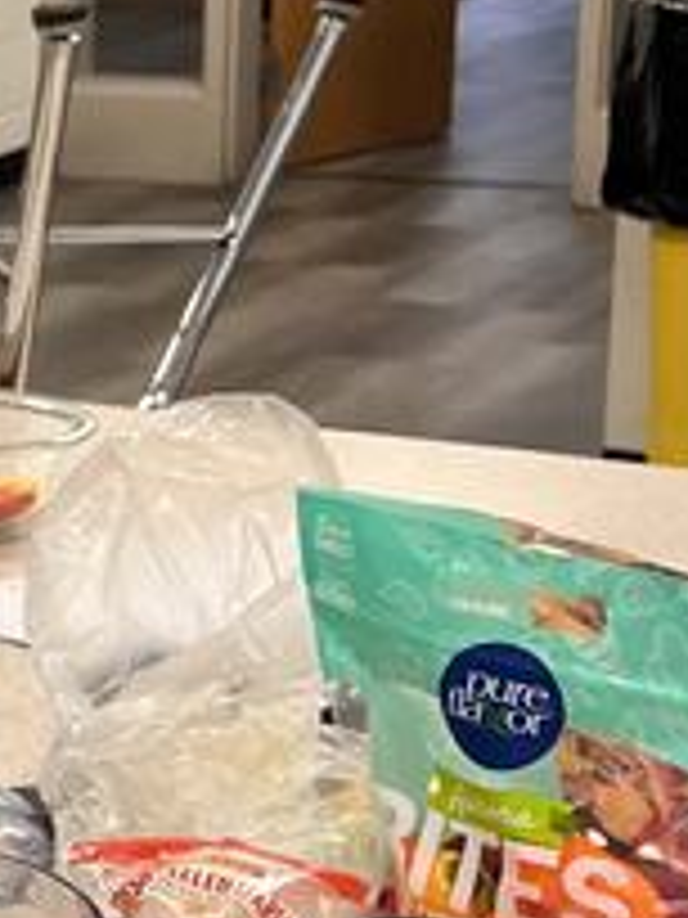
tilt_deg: -10.8
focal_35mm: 119
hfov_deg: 11.0
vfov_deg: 16.5
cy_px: 344
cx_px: -805
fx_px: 3154
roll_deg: +3.5
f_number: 1.5
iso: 125
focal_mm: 5.7
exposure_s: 1/120
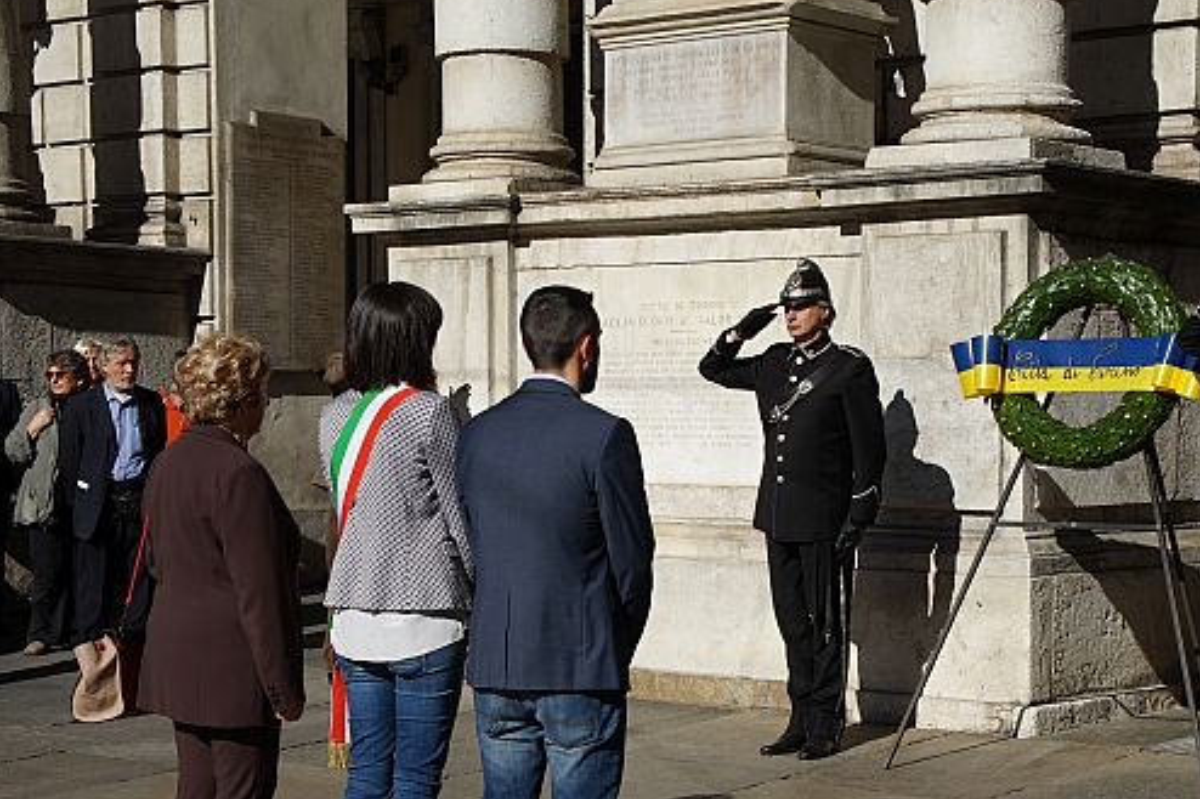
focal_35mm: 70
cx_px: 697
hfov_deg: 28.8
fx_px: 2332
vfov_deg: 19.4
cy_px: 527
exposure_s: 1/250
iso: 100
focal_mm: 32
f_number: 11
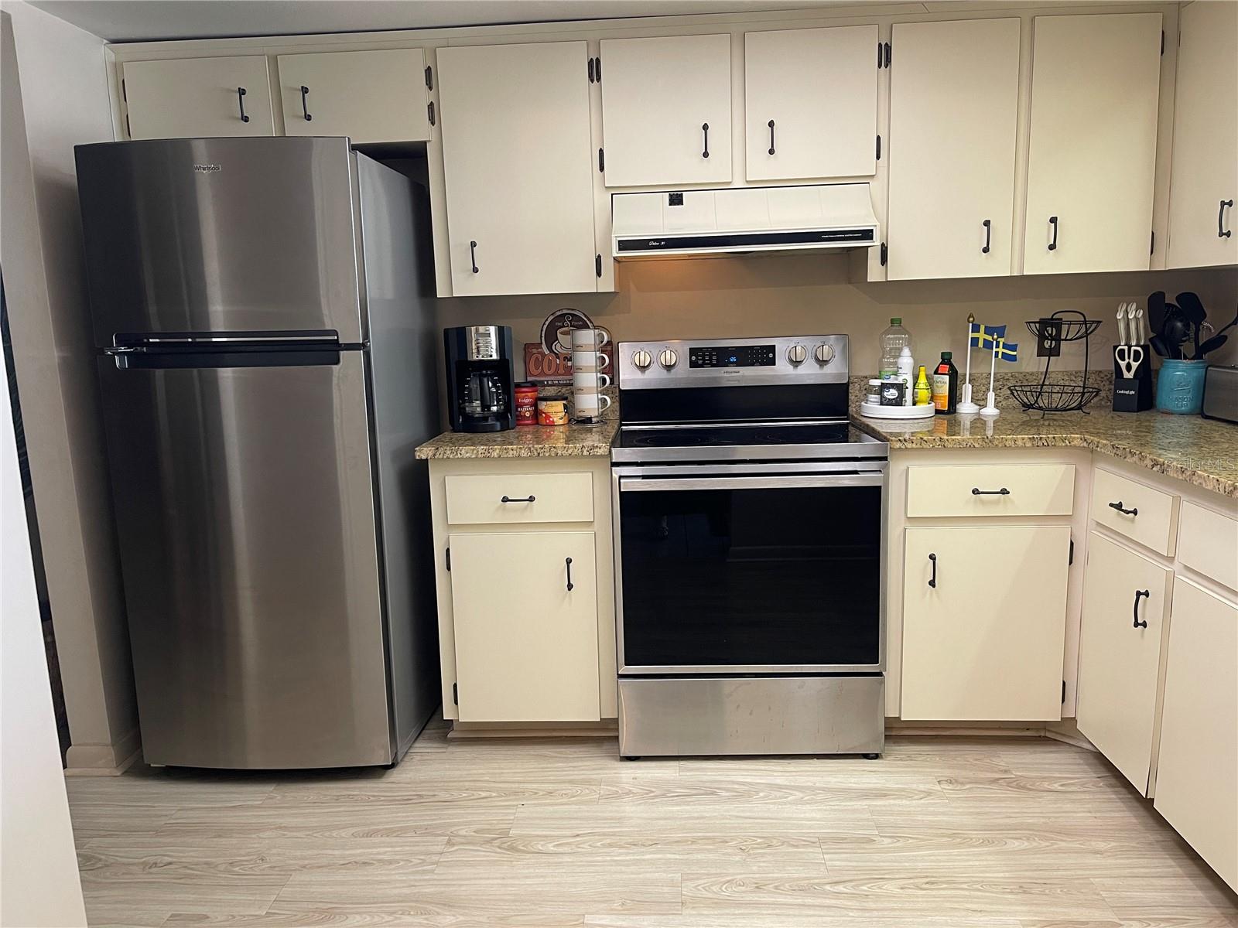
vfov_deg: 54.9
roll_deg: +2.0
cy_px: 464
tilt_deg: -11.3
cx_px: 619
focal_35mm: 25
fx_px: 894
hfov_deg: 69.4
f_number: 1.6
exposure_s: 1/60
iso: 160
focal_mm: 5.1
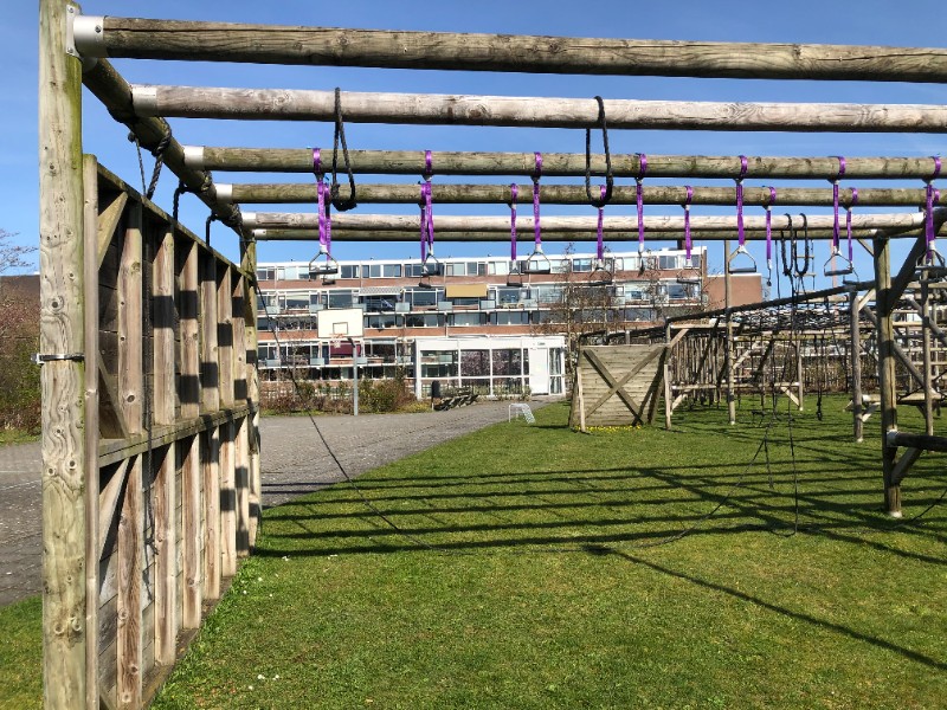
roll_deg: +1.6
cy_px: 355
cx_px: 474
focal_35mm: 28
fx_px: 766
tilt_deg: +0.9
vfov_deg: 49.7
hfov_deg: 63.4
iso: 20
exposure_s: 1/2183
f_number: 1.8
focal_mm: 3.99
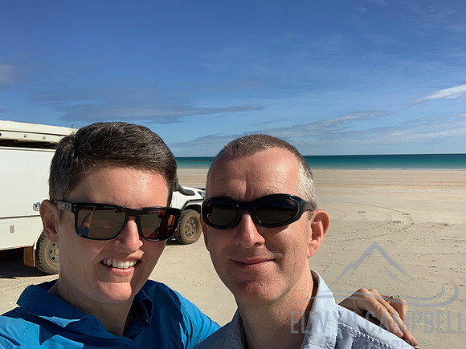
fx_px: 431
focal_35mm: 32
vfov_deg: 44.2
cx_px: 233
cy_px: 174
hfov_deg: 56.8
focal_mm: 2.87
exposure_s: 1/1399
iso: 16
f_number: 2.2
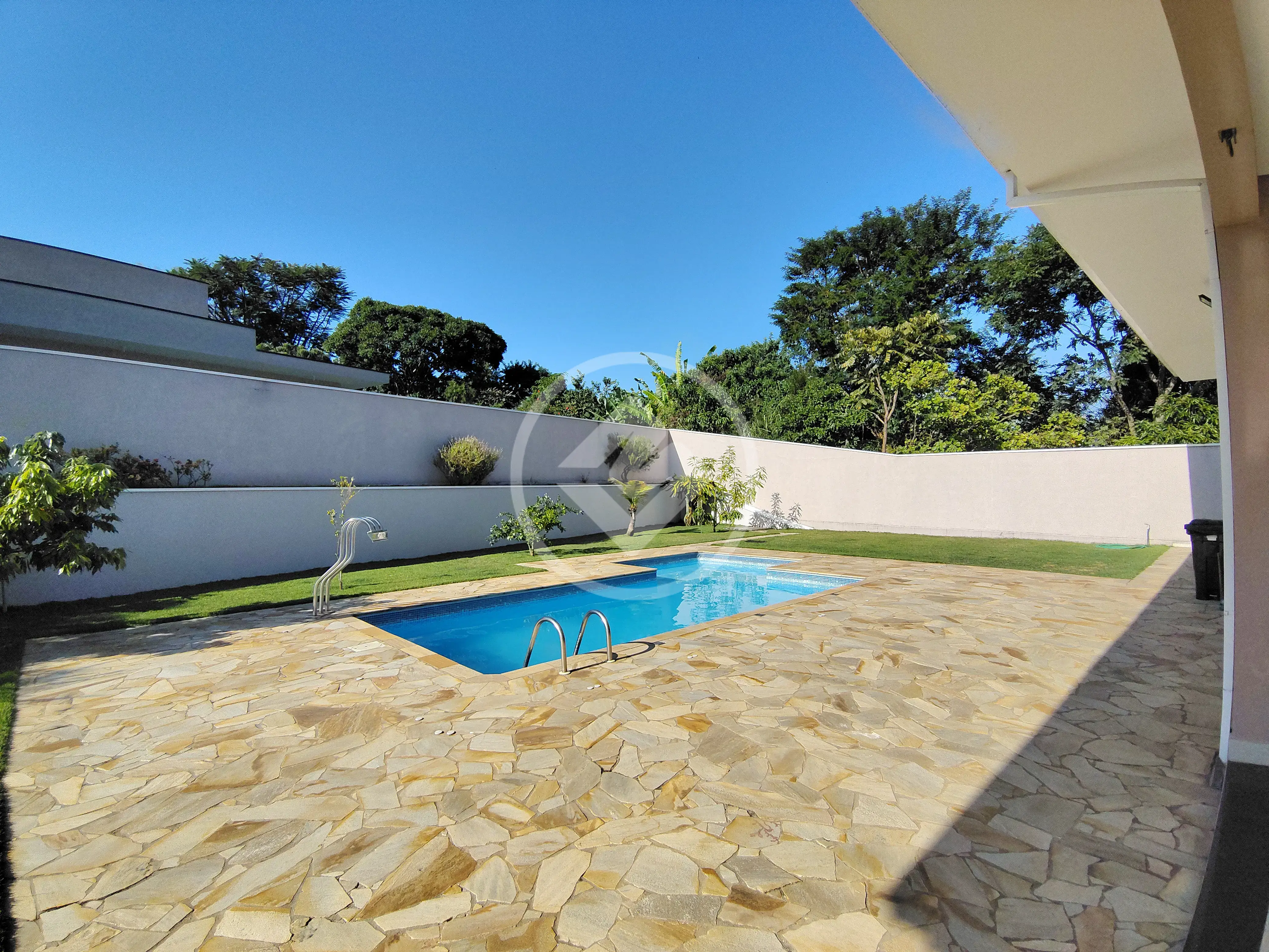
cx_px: 634
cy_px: 476
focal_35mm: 16
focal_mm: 2.13
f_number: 2.2
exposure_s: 1/1950
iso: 100
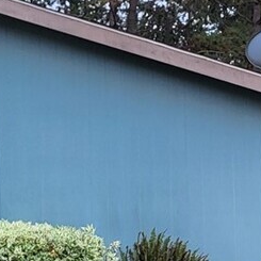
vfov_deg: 12.9
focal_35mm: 135
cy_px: 218
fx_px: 1152
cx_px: 203
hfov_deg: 12.9
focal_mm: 5.4
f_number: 1.8
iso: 40
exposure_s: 1/373
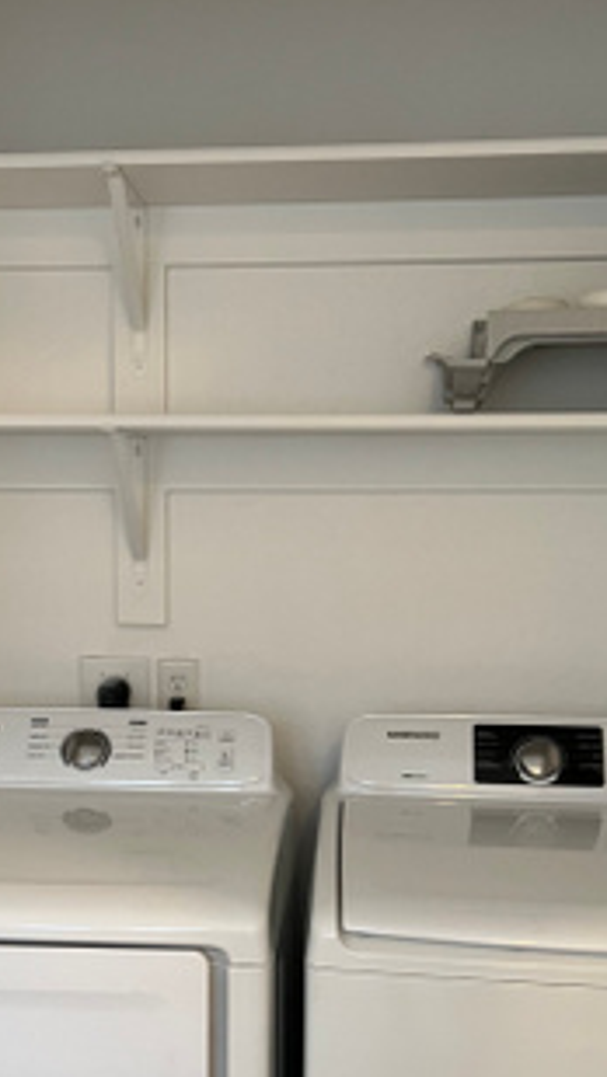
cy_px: 753
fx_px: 1258
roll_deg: -1.1
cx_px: 216
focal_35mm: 44
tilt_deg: -12.5
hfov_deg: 27.0
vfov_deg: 45.4
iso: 200
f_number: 1.5
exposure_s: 1/60
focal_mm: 5.7
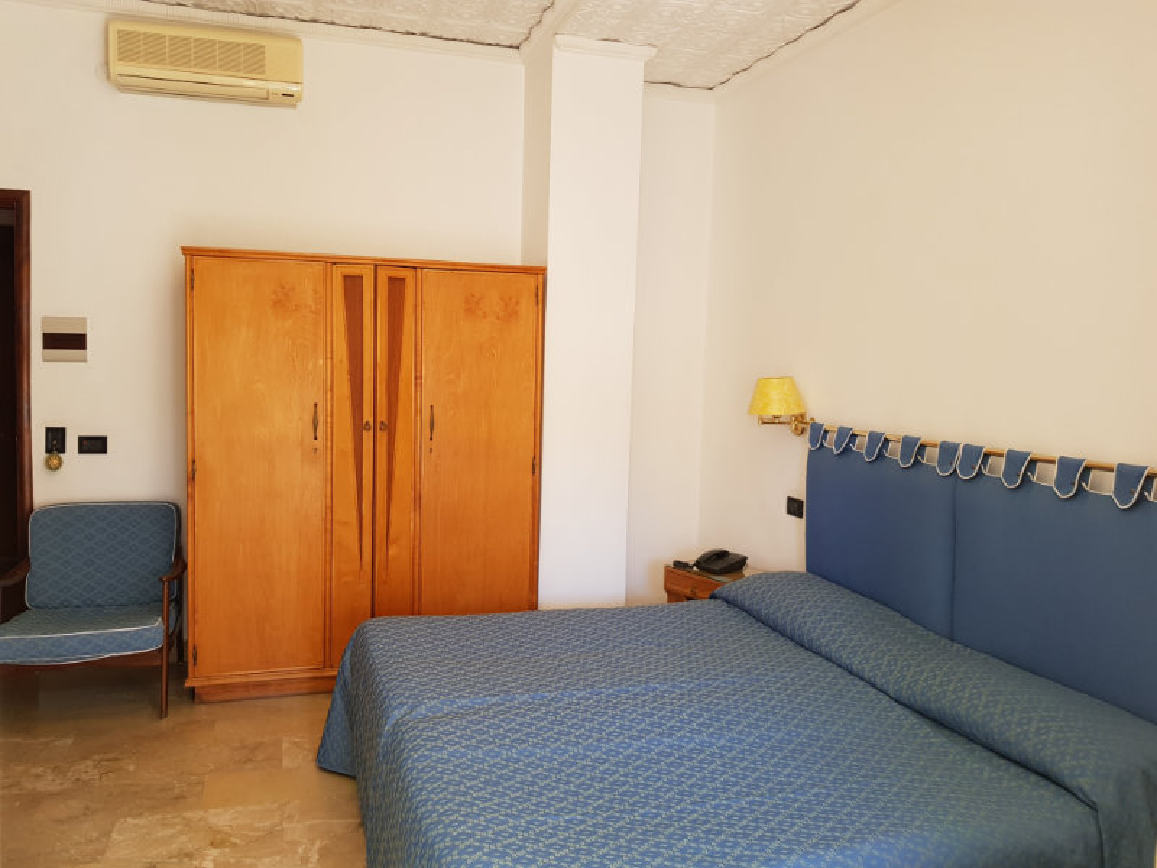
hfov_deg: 67.3
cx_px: 578
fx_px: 869
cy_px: 434
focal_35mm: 26
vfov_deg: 53.1
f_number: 1.7
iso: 64
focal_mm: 4.2
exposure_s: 1/50
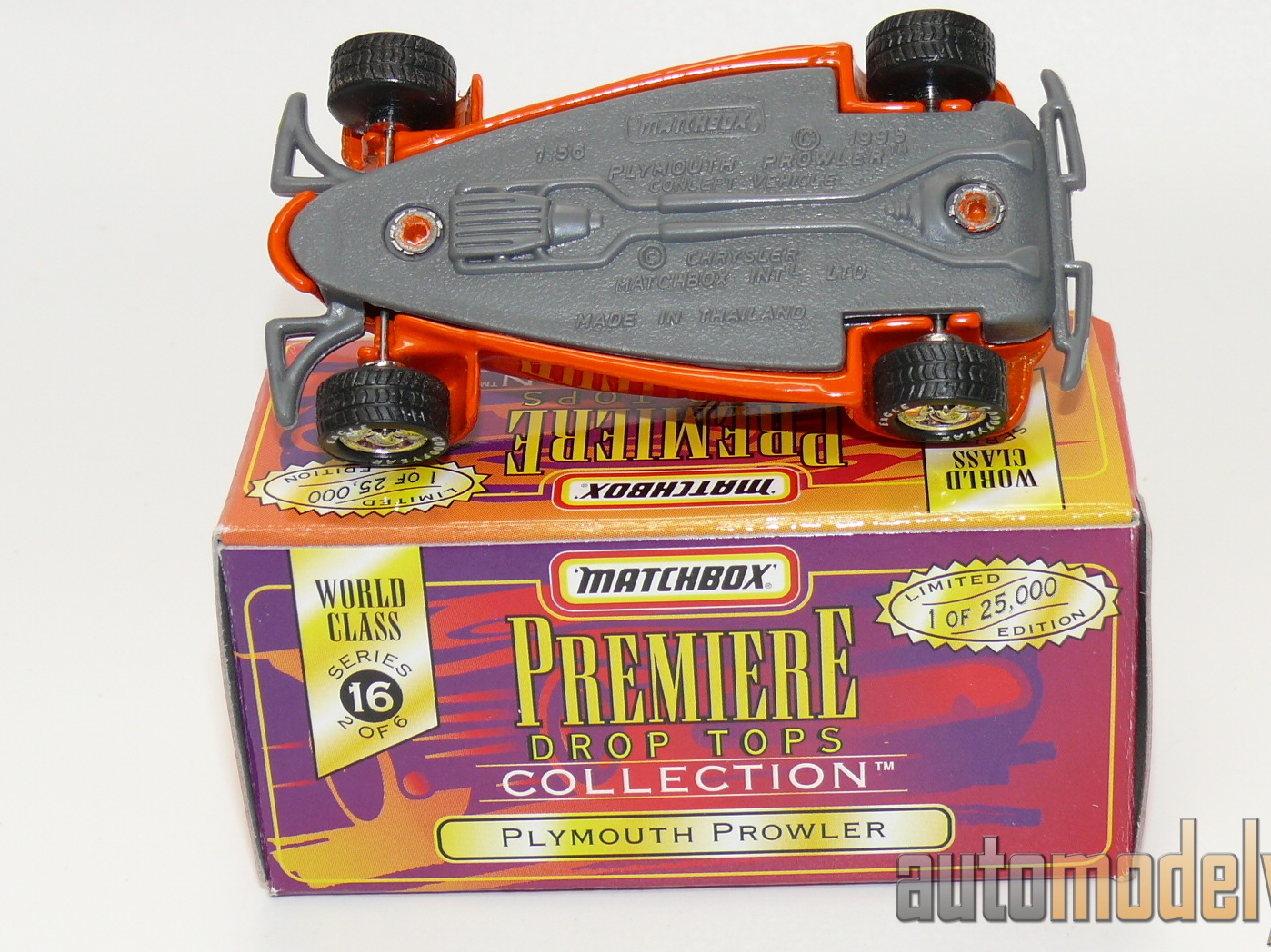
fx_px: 3194
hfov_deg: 22.5
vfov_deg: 17.0
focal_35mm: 87
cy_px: 412
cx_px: 686
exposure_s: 1/30
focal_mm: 11.6
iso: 100
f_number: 4
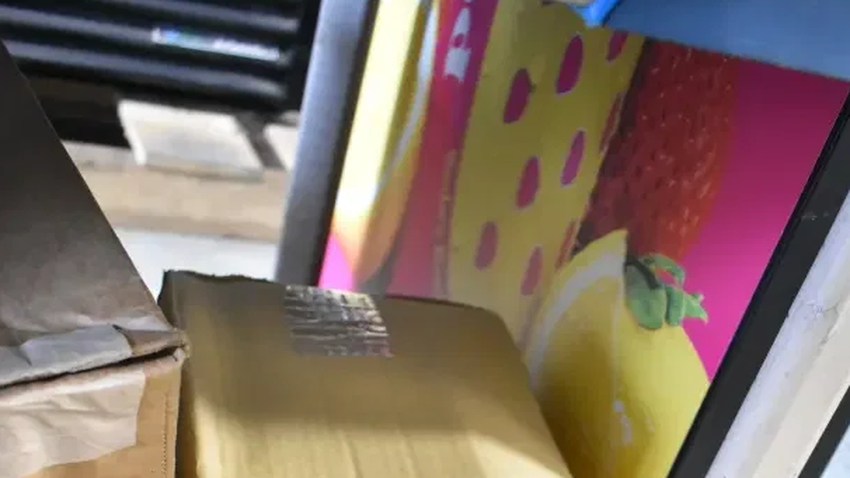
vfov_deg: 21.7
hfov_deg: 41.5
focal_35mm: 50
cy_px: 621
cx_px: 426
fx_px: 1122
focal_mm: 21
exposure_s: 1/30
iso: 3600
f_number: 3.8
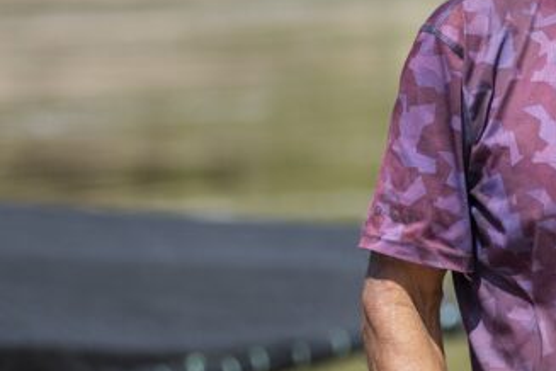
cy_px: 95
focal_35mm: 329
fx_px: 5081
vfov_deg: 4.2
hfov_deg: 6.2
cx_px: 775
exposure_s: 1/800
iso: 31
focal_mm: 105
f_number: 3.5
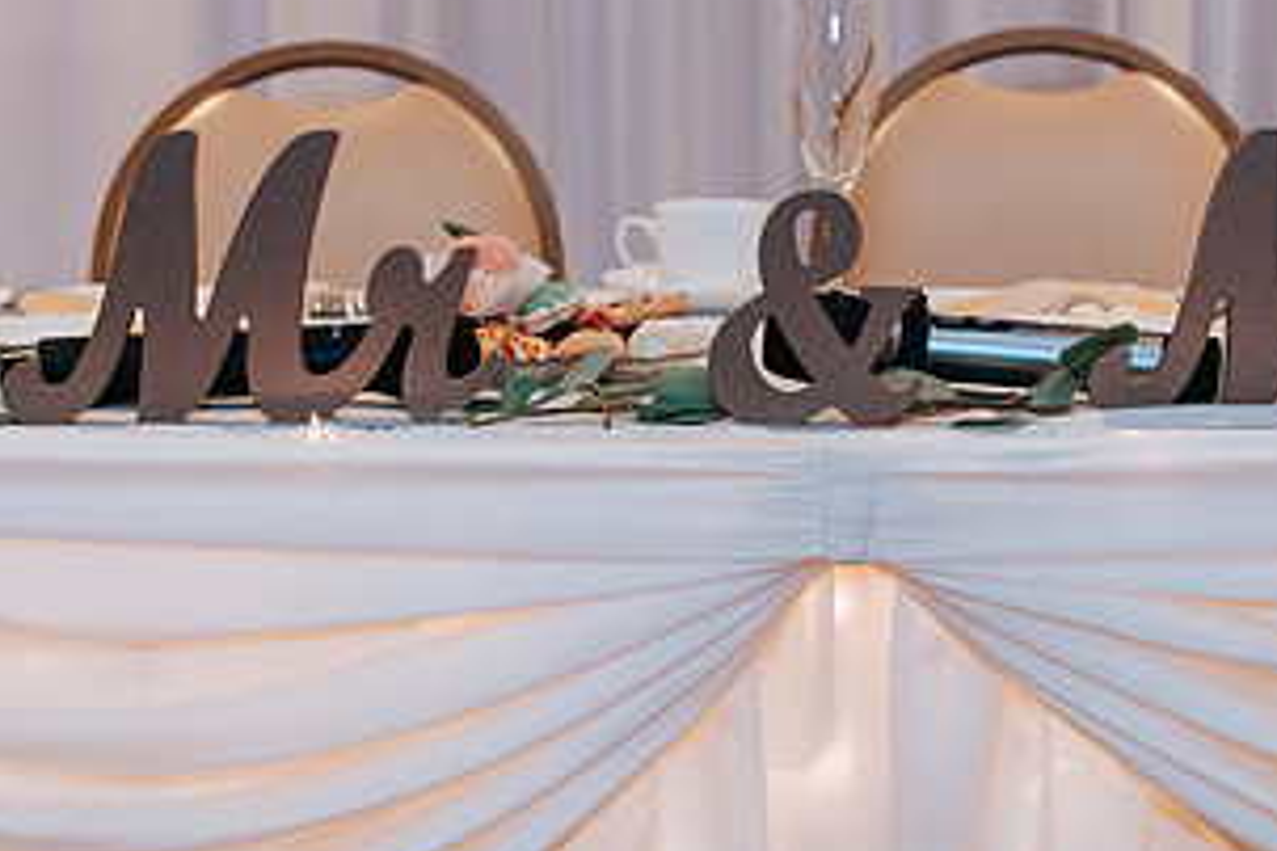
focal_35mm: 101
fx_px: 3582
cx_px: 809
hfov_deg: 20.2
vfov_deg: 13.5
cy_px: 310
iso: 800
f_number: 3.2
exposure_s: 1/200
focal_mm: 35
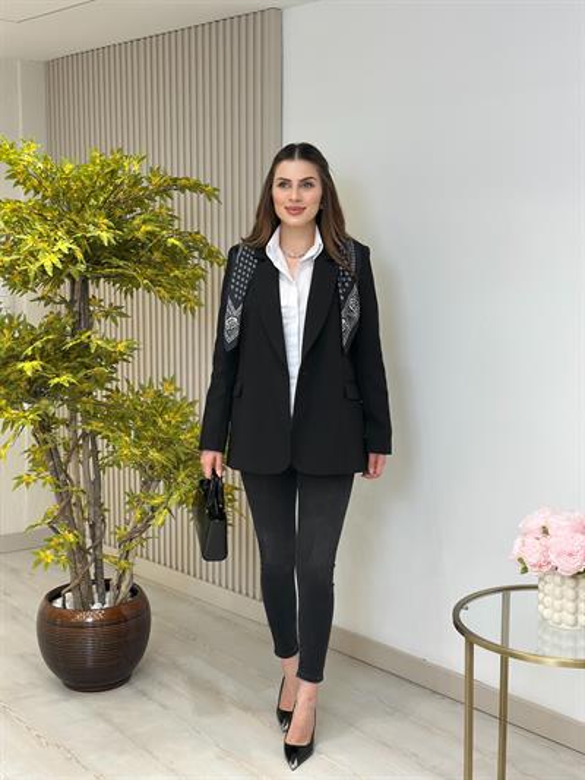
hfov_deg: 30.3
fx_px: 1081
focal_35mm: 48
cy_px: 390
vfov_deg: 39.6
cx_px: 292
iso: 64
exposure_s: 1/141
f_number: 1.78
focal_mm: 6.86
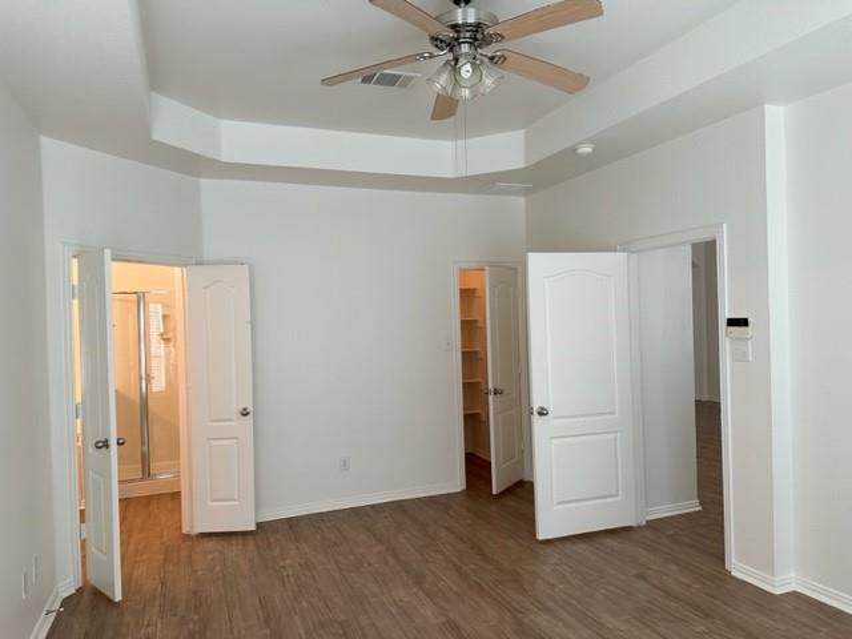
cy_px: 320
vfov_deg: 56.8
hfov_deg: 71.6
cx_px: 426
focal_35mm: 24
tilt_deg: -0.8
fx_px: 591
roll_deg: +1.5
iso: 100
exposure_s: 1/125
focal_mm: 6.86
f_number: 1.78
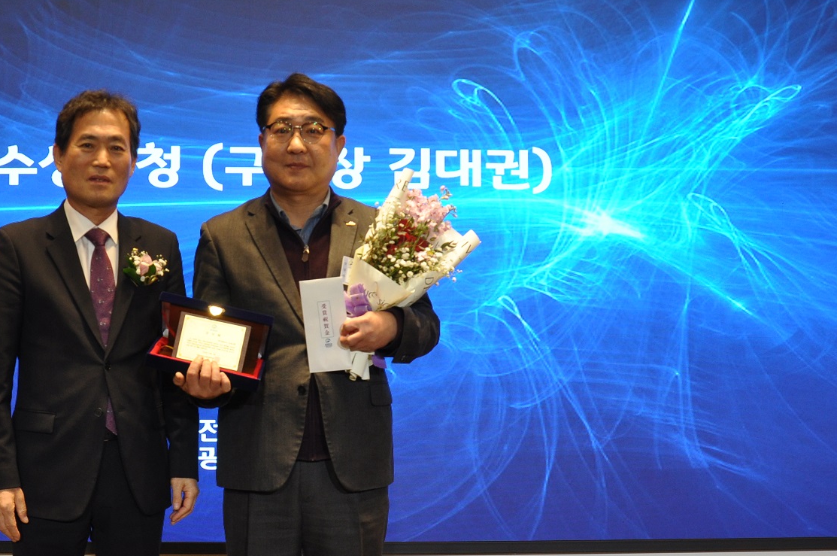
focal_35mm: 52
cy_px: 345
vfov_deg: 25.8
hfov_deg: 37.5
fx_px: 1207
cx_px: 232
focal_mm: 18
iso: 400
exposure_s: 1/30
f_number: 5.6
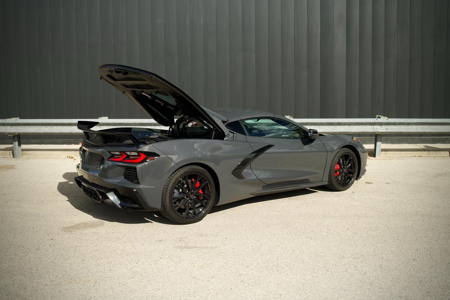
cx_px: 225
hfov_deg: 53.1
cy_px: 150
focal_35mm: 36
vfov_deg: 36.9
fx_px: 450
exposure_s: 1/50
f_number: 3.2
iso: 250
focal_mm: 24
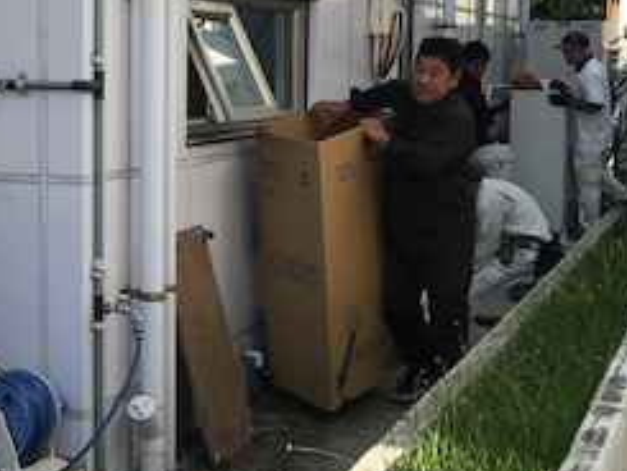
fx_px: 1323
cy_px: 182
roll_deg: +0.3
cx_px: -13
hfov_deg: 25.3
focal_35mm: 73
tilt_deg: -3.8
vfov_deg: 20.2
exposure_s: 1/1008
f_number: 1.8
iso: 20
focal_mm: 3.99
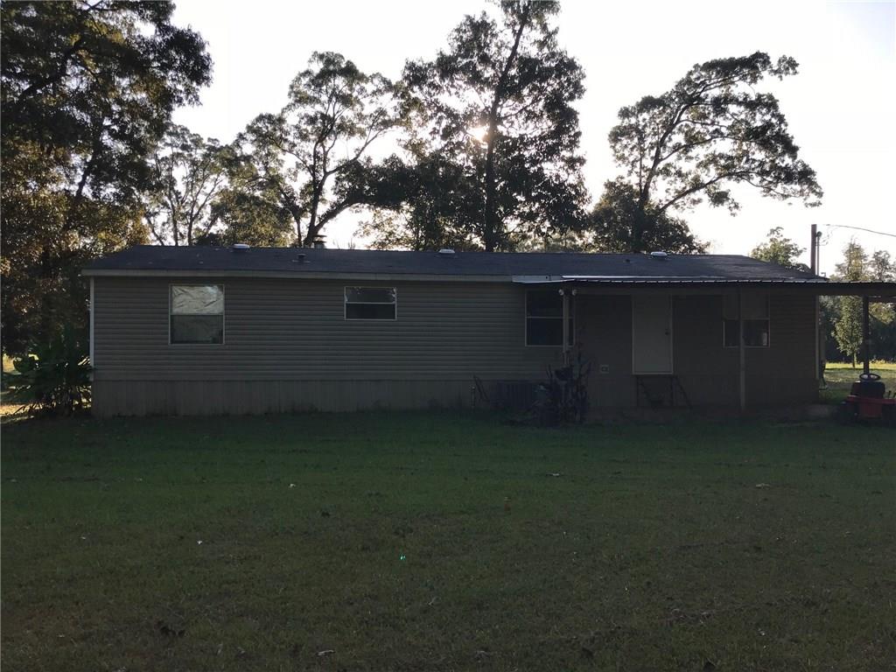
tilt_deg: -0.4
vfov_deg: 49.7
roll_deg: -0.2
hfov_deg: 63.4
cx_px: 448
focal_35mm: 28
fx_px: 725
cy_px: 336
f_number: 1.8
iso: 20
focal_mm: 3.99
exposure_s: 1/1168
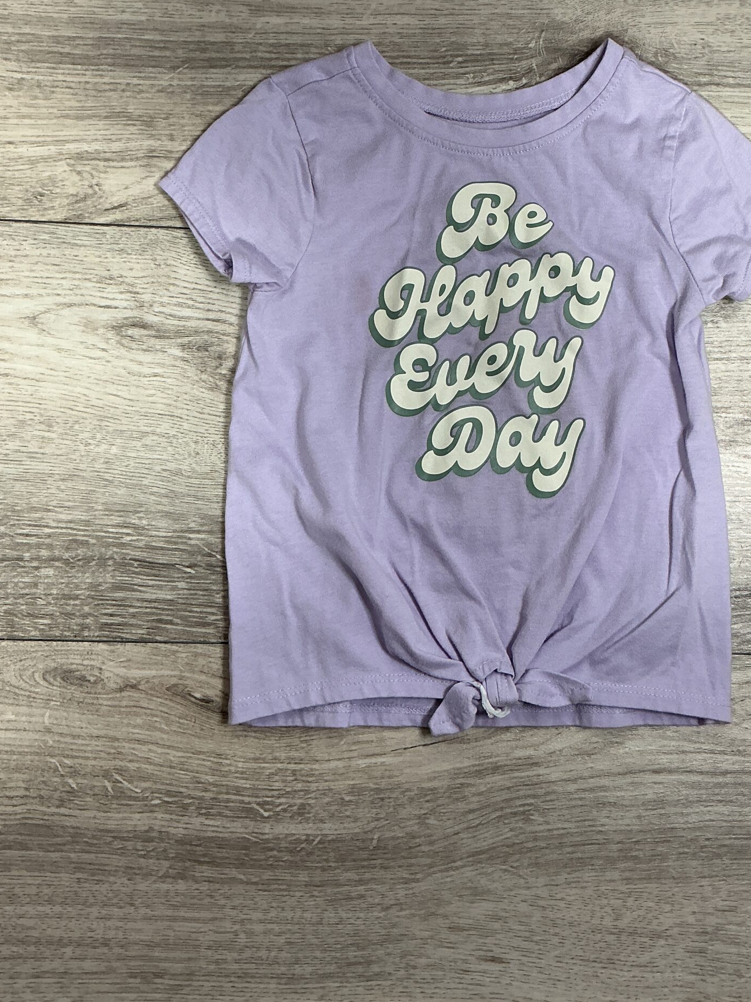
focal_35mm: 40
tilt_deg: -83.5
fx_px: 1157
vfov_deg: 46.3
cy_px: 358
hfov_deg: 35.6
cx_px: 505
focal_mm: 3
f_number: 1.8
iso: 40
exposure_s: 1/50
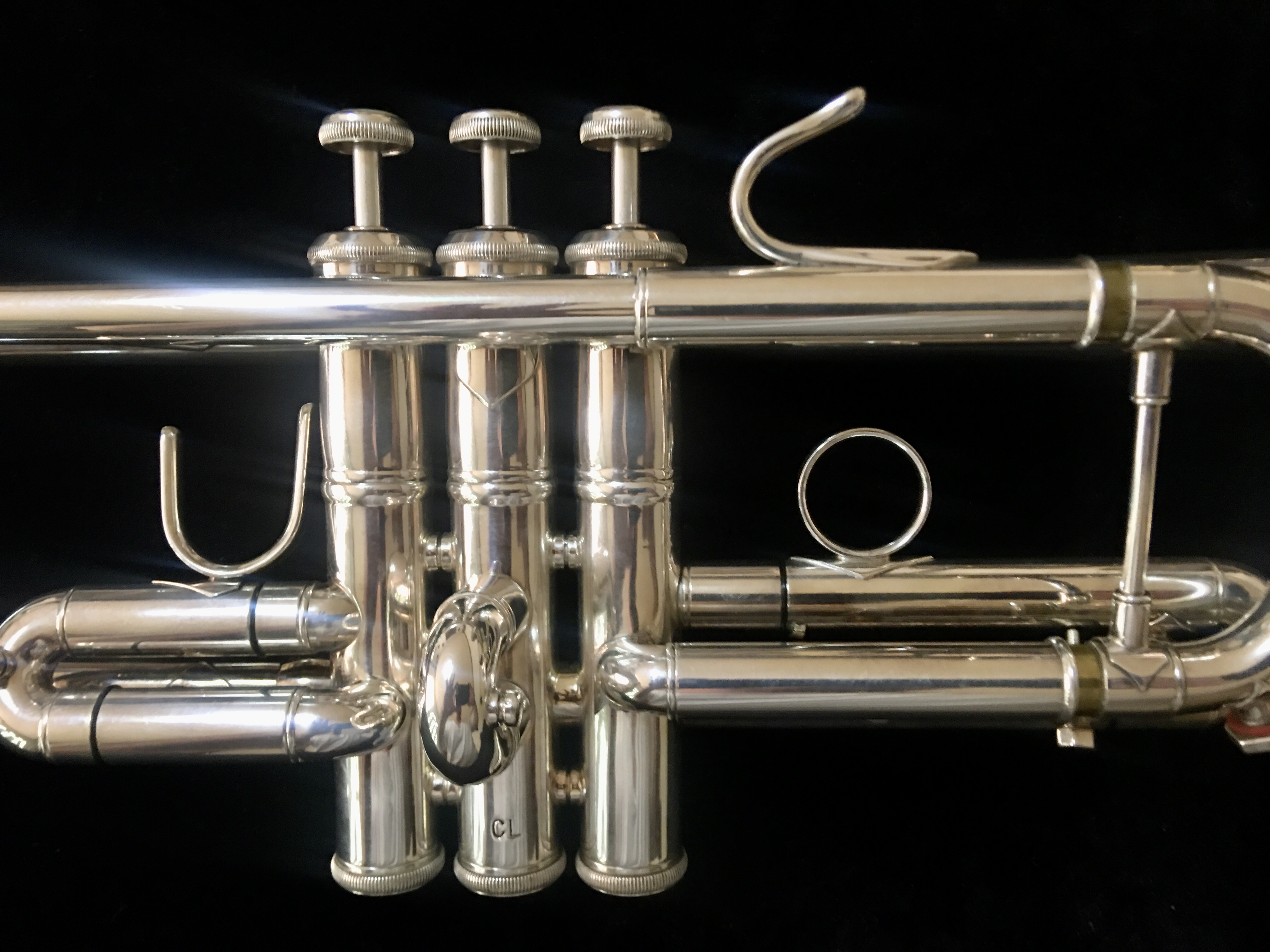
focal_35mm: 29
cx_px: 635
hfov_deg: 61.7
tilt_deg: -75.7
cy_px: 476
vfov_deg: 48.2
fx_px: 1064
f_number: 2.2
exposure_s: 1/10
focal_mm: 4.15
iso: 80
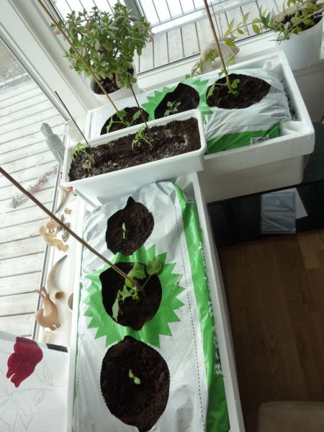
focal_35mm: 25
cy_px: 216
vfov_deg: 69.4
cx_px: 162
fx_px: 312
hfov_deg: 54.9
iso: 125
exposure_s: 1/125
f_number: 3.5
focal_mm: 4.1
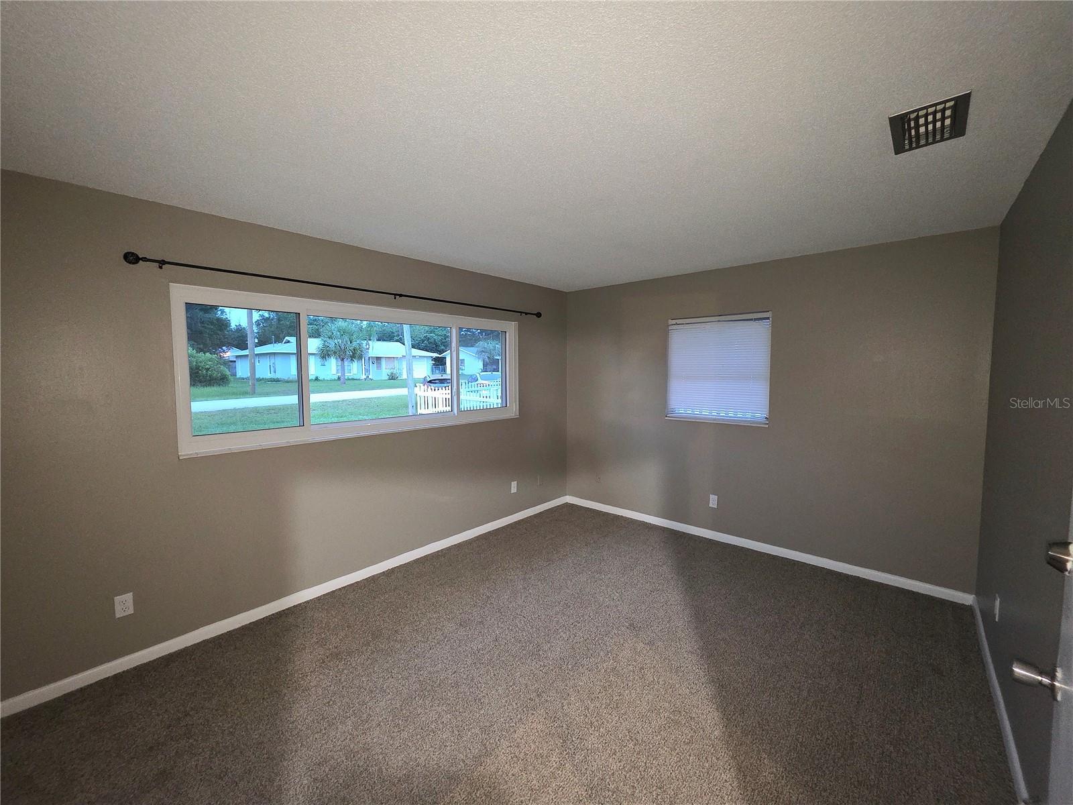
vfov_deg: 89.9
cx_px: 536
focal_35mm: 13
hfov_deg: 106.2
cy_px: 402
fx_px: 403
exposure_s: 1/8.01
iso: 400
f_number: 1.9
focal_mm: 2.2
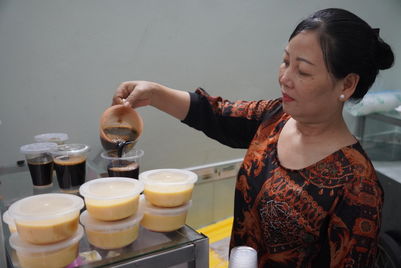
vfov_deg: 35.2
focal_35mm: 38
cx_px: 200
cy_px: 134
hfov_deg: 50.7
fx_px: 423
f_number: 2.8
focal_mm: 25.3
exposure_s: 1/200
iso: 2000
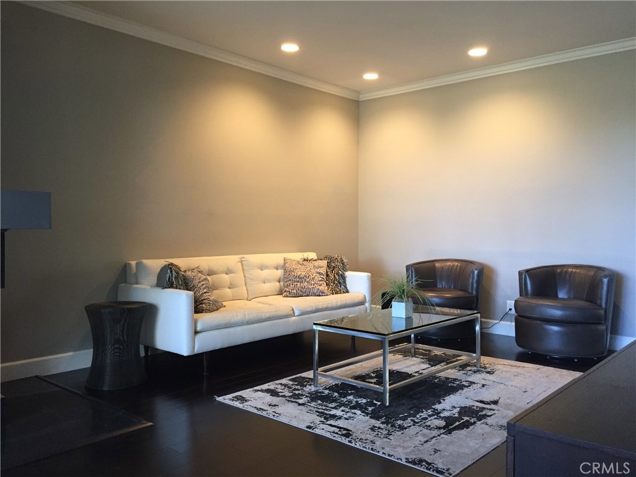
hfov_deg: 61.7
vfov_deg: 48.2
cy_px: 238
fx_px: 533
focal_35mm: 29
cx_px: 318
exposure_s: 1/30
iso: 125
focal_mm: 4.15
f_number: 2.2
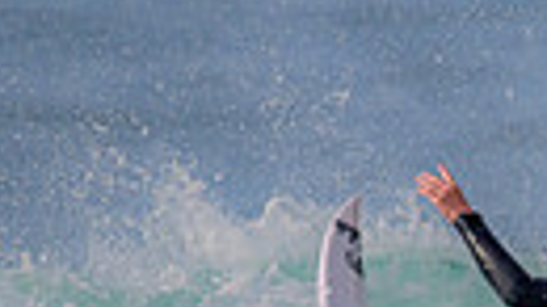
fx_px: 54137
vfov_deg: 0.3
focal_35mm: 3734
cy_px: 410
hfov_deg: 0.6
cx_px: 951
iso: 1100
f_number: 11
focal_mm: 800
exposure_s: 1/2000
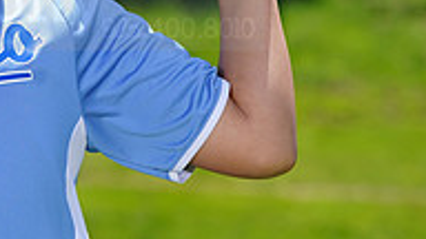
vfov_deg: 1.9
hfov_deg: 3.4
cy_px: -14
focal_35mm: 626
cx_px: -166
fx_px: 7071
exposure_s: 1/250
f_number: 8
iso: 100
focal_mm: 198
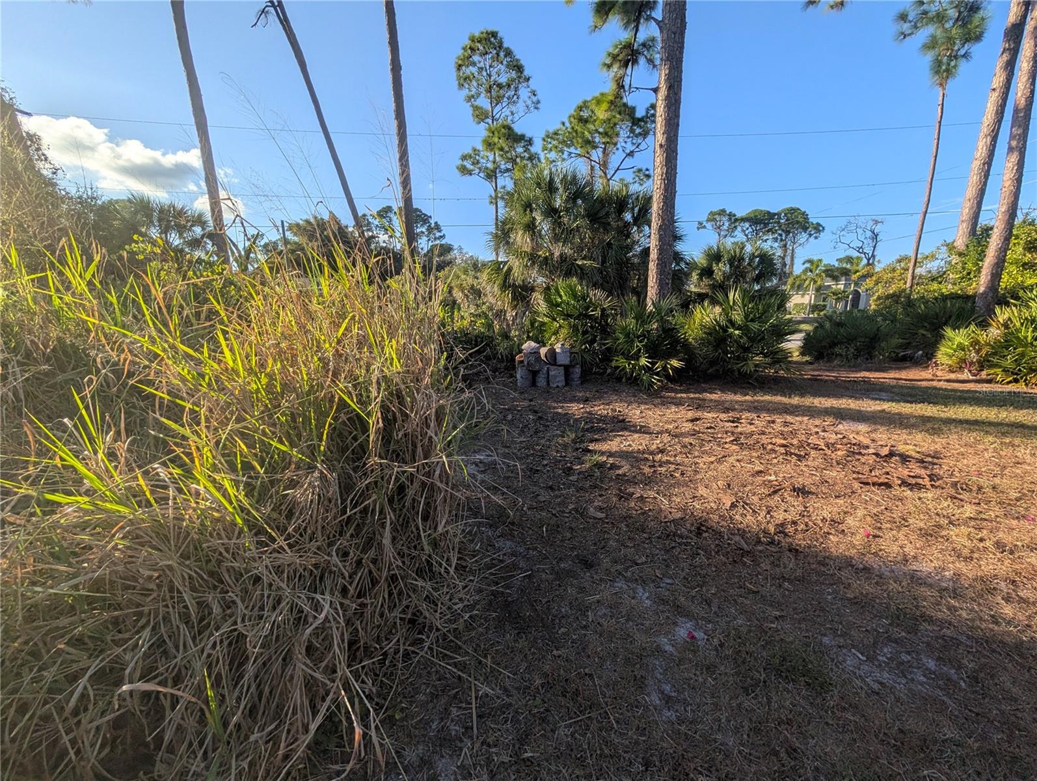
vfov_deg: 94.6
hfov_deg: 110.5
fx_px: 360
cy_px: 390
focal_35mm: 12
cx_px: 518
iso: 52
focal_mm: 2.02
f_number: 1.7
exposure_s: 1/3077
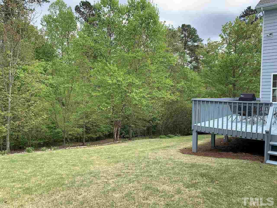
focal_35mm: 26
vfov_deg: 53.1
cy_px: 104
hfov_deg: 67.3
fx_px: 208
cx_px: 138
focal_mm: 4.25
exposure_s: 1/692
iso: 25
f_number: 1.8
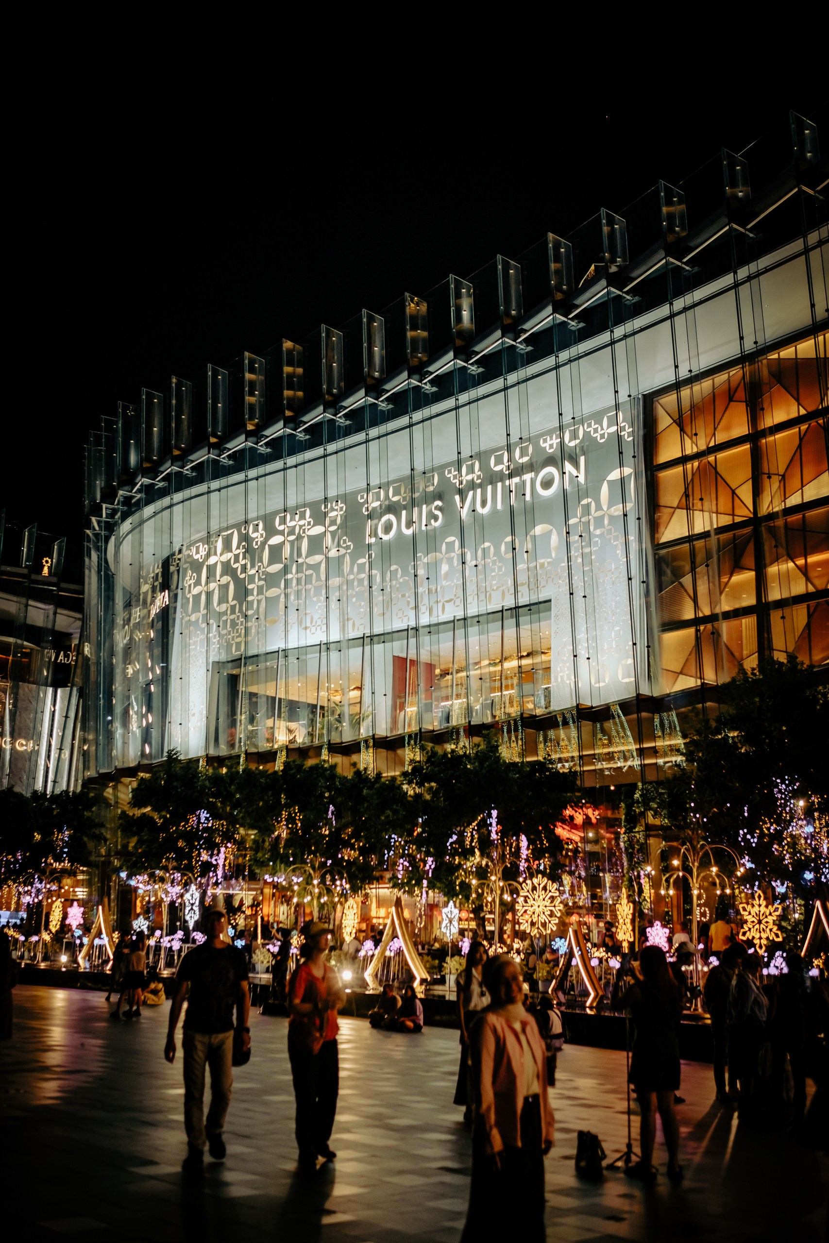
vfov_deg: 54.4
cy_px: 622
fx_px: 1209
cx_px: 414
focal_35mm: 35
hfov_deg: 37.9
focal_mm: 23
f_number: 2
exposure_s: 1/125
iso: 400
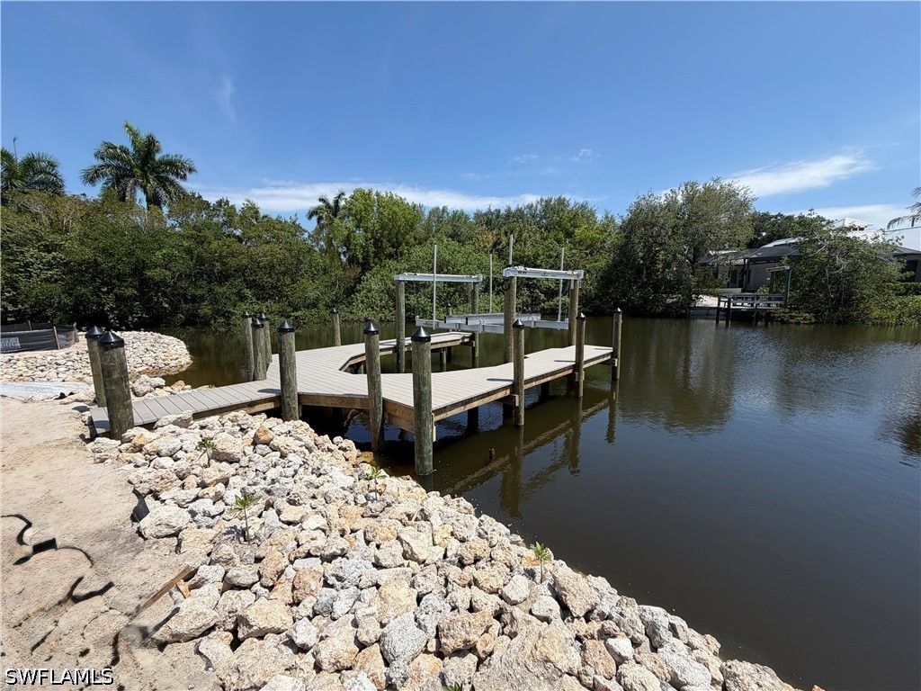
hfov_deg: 102.1
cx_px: 460
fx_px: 372
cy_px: 346
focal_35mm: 14
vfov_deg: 85.7
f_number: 2.2
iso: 20
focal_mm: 2.22
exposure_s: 1/1001
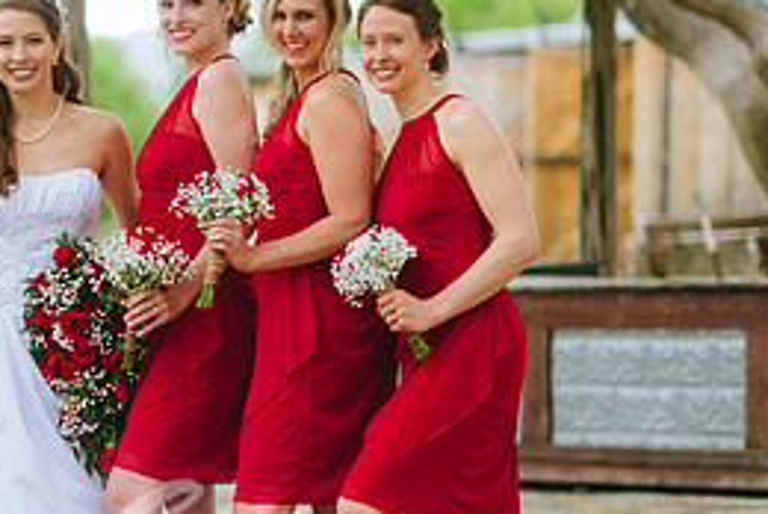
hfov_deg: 10.2
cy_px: 332
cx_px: -15
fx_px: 4271
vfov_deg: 6.9
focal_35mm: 200
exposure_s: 1/250
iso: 80
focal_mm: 85
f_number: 1.8
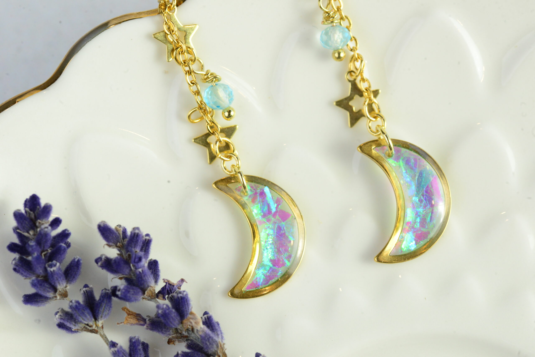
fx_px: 1338
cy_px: 178
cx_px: 268
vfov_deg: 15.2
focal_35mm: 90
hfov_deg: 22.6
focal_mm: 90
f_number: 18
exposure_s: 1/100
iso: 1600
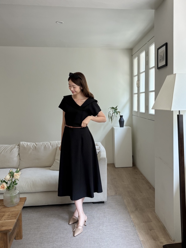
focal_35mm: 26
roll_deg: +0.3
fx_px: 186
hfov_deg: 53.1
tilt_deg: -3.4
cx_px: 93
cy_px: 124
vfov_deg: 67.3
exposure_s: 1/122
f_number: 1.6
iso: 80
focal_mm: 5.96
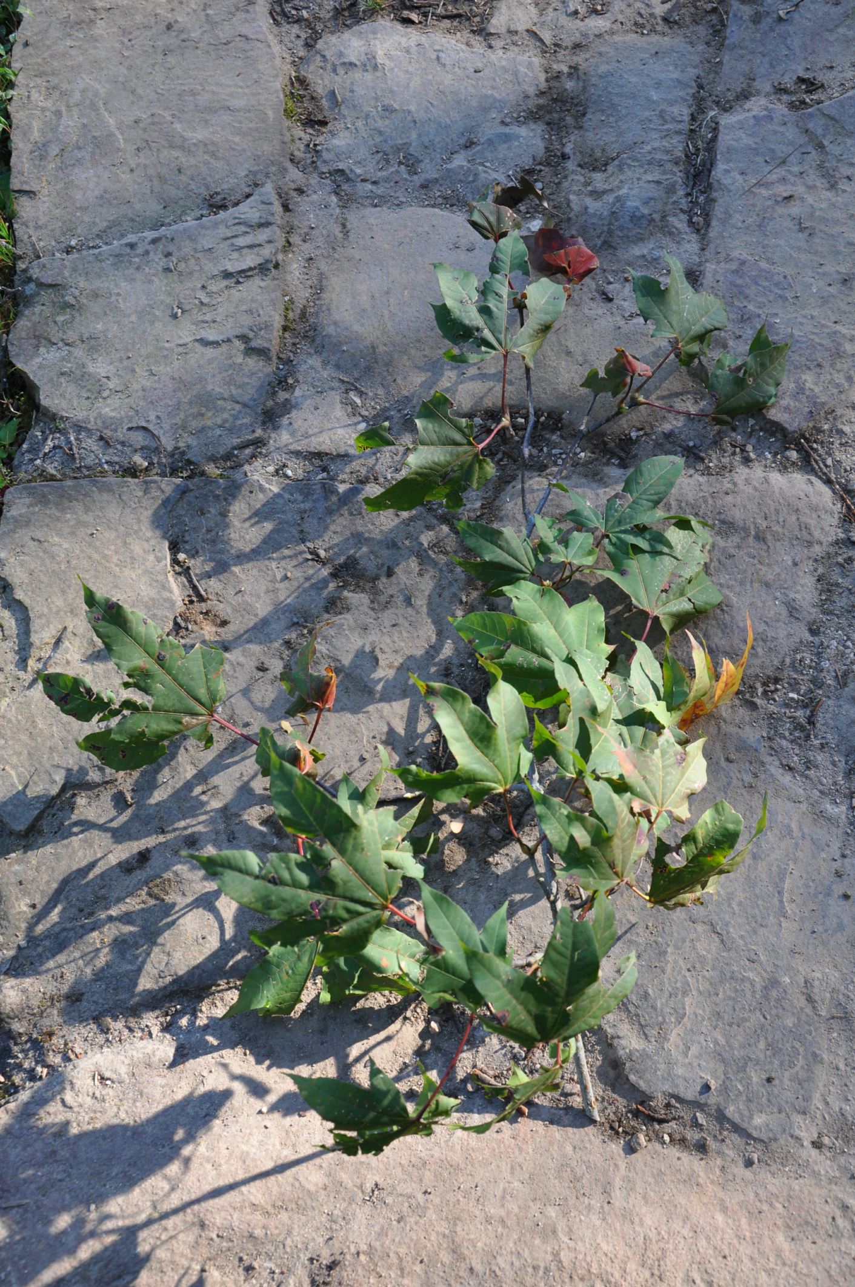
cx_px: 428
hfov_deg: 31.8
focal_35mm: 42
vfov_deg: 46.5
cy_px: 644
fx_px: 1500
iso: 200
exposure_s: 1/60
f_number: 7.1
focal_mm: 28
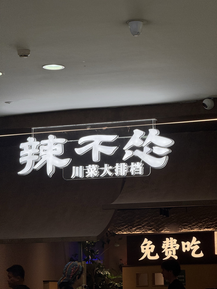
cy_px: 144
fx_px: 1003
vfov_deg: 16.4
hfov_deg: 12.3
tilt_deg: +8.5
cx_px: 108
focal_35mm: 120
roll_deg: +1.4
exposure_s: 1/214
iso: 50
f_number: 2.8
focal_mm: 15.66
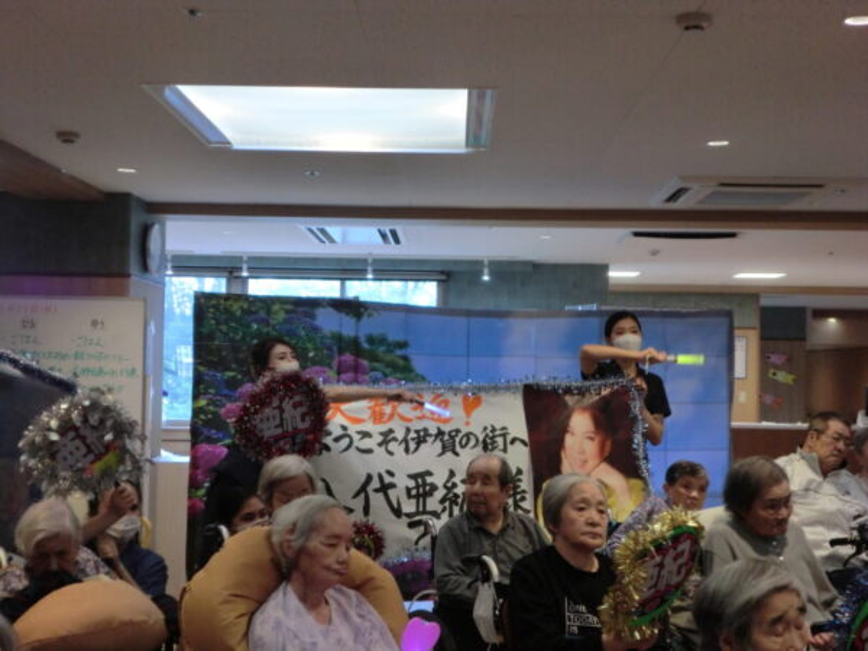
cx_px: 434
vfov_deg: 30.9
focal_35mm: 47
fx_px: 1179
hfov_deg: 40.4
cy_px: 326
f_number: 3.4
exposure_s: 1/60
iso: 200
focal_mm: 8.46
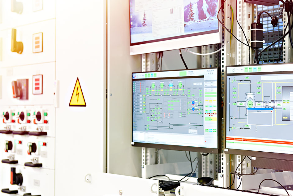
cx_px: 174
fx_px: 619
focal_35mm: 76
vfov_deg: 18.0
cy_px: 98
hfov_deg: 26.6
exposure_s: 1/60
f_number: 4
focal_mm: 60
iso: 800
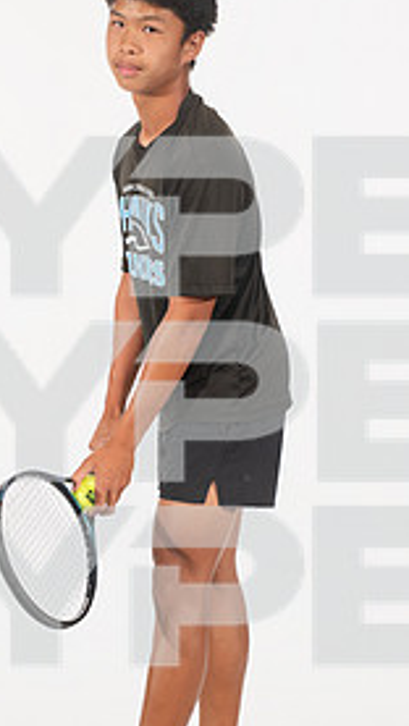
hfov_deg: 16.0
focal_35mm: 75
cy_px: 404
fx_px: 1445
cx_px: 105
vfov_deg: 28.2
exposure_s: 1/320
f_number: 7.1
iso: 500
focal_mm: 44
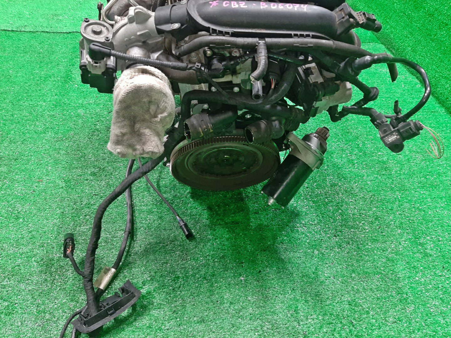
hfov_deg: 67.3
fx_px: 339
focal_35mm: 26
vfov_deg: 53.1
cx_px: 226
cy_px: 169
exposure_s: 1/33
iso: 185
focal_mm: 3.93
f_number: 1.7
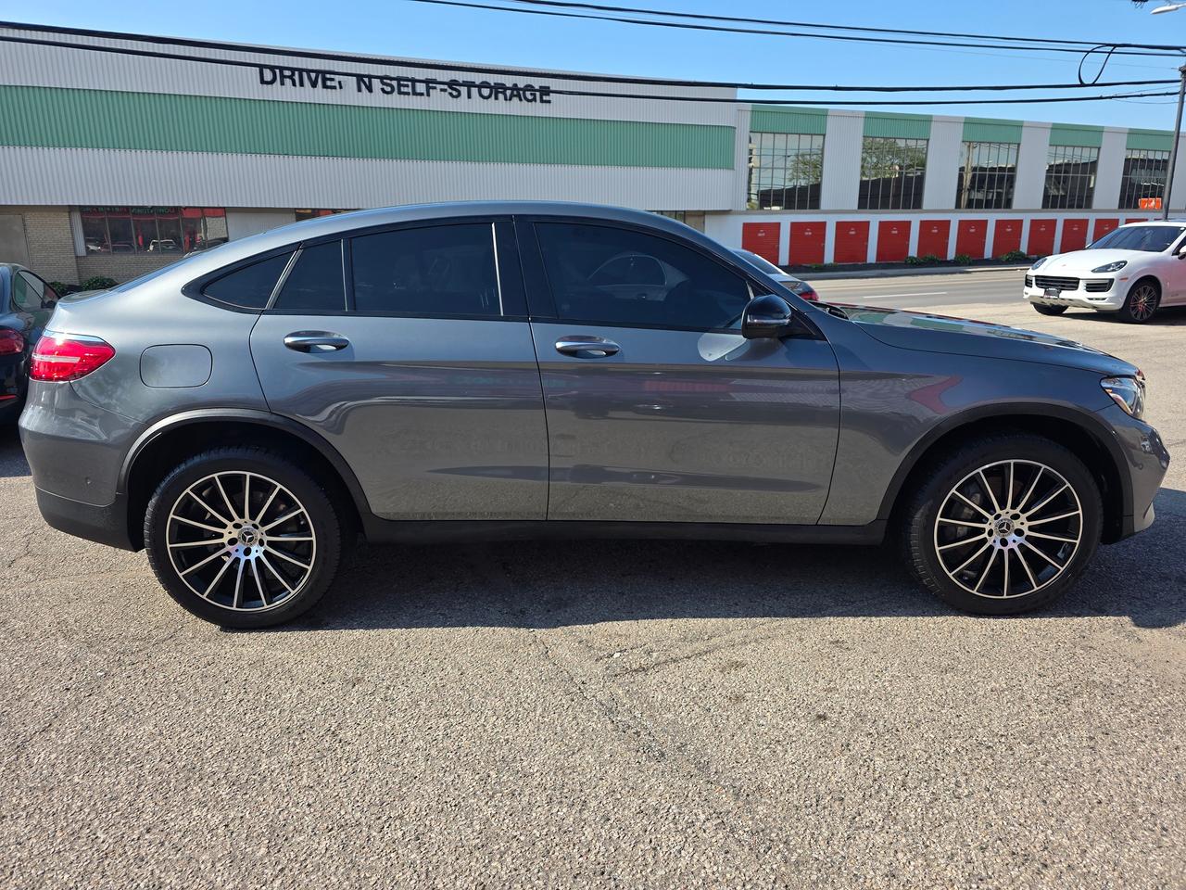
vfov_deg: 58.9
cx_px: 593
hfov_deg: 73.9
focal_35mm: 23
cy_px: 445
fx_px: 788
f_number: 1.7
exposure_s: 1/3109
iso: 80
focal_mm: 6.3
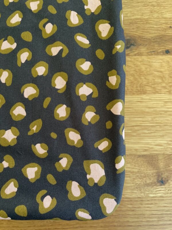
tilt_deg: -84.8
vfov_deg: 67.3
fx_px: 172
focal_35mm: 26
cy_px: 115
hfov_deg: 53.1
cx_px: 86
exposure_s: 1/121
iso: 100
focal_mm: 4.2
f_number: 1.6
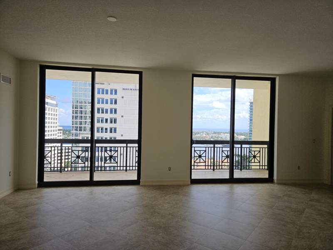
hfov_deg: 73.9
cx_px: 166
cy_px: 125
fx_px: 221
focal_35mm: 23
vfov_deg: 58.9
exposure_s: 1/501
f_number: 1.8
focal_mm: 5.4
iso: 25
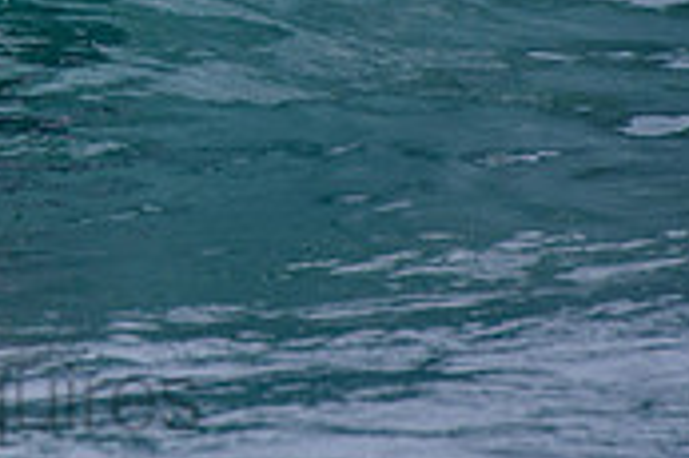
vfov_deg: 0.7
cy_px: -346
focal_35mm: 2055
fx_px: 39292
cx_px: -369
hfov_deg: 1.0
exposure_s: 1/2000
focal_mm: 500
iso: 200
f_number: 5.6
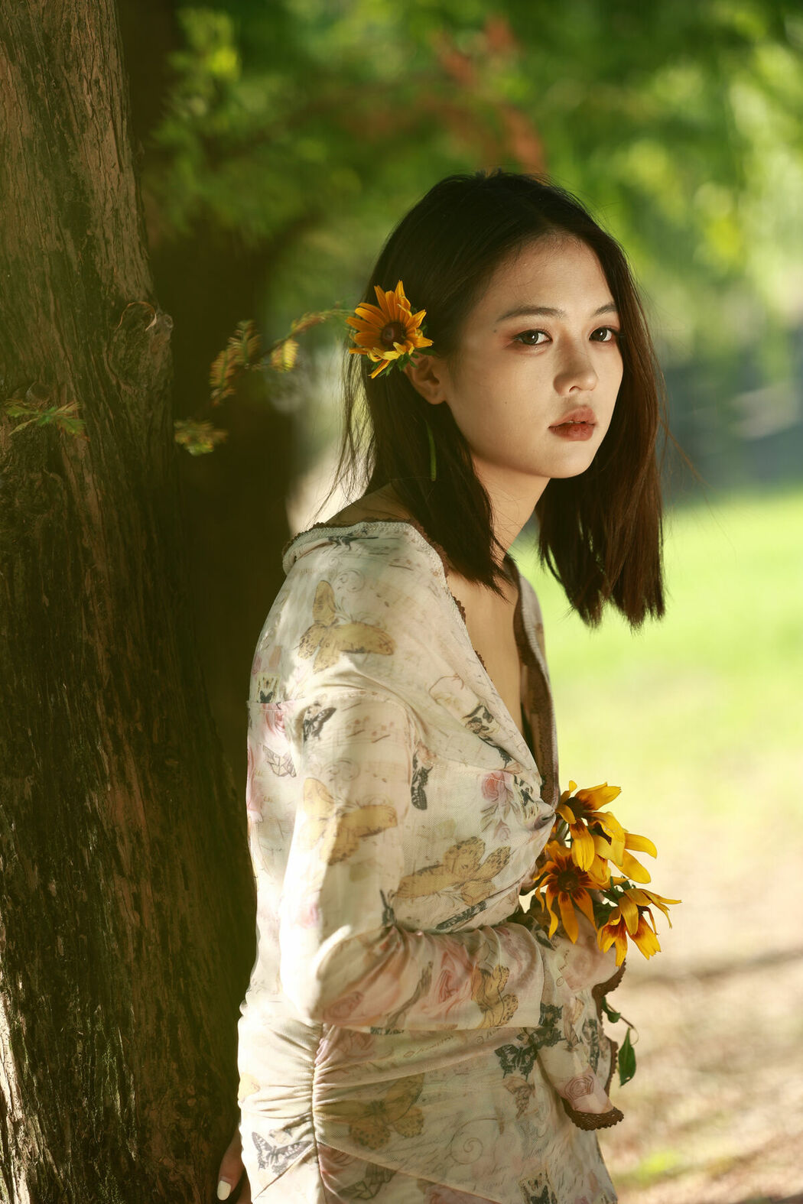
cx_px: 402
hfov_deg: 11.6
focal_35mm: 118
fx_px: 3948
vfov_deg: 17.3
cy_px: 602
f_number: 2.8
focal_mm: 119
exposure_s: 1/125
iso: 100
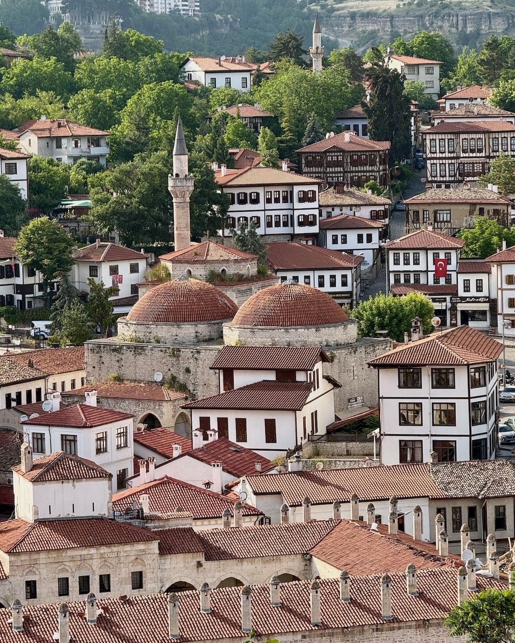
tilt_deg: -3.9
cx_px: 256
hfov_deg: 12.2
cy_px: 304
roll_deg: +1.1
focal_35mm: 126
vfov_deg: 15.3
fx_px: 2400
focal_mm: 15.66
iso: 50
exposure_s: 1/500
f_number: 2.8
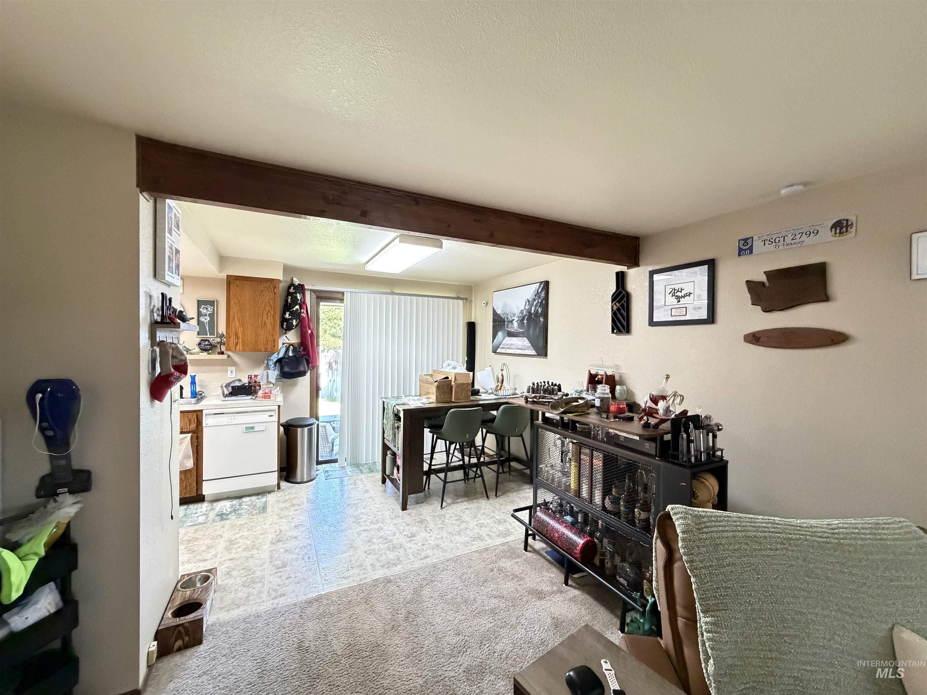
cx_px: 464
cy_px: 348
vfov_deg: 85.7
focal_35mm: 14
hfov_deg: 102.1
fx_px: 375
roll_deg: -0.8
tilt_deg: -0.9
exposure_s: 1/60
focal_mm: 2.22
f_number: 2.2
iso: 1000
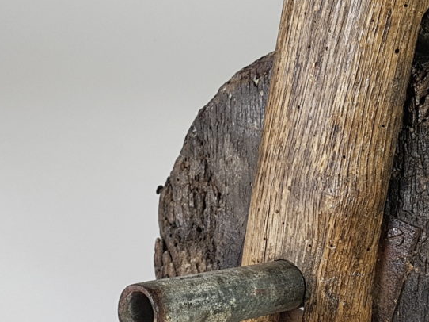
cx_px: 363
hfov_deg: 37.7
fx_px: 595
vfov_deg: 29.5
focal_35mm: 48
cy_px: 264
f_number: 1.7
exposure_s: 1/50
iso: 100
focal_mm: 4.2
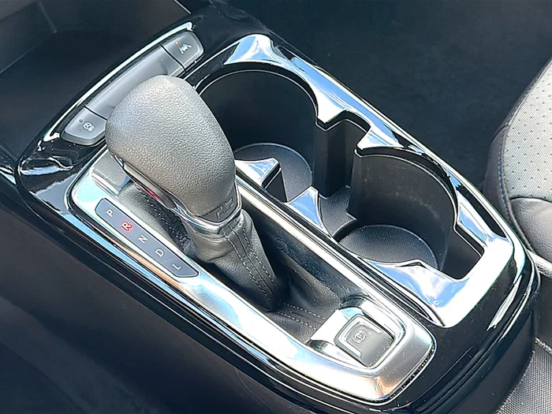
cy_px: 207
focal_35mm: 43
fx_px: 686
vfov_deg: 33.6
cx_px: 276
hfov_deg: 43.9
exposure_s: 1/92
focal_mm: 6.86
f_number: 1.78
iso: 100
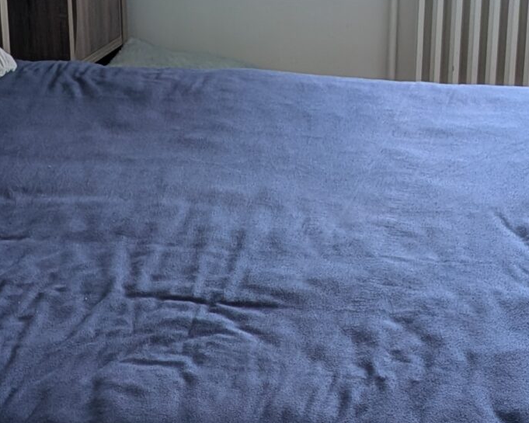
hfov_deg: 21.7
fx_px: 1378
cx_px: 209
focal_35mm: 88
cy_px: 181
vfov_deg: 17.5
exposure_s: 1/133
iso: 37
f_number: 1.7
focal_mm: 4.53
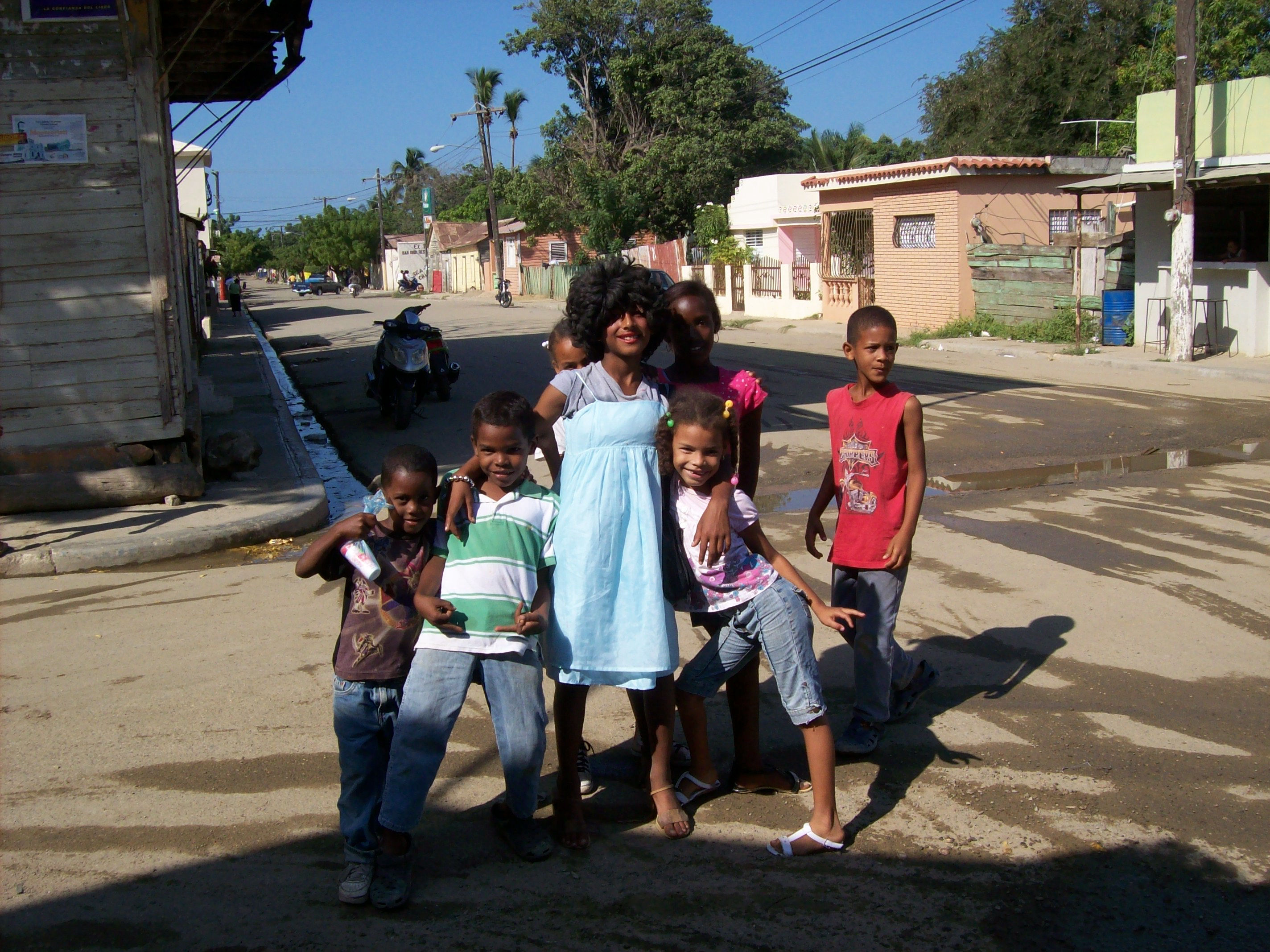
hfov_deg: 51.4
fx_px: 1320
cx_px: 635
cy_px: 476
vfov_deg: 39.6
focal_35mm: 36
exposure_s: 1/803
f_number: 4.8
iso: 80
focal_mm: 6
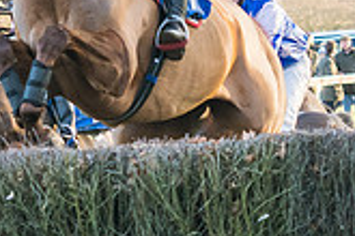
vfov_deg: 3.1
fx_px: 4358
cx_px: 71
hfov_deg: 4.7
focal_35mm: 442
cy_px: 30
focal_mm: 70
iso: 800
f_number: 4
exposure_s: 1/500
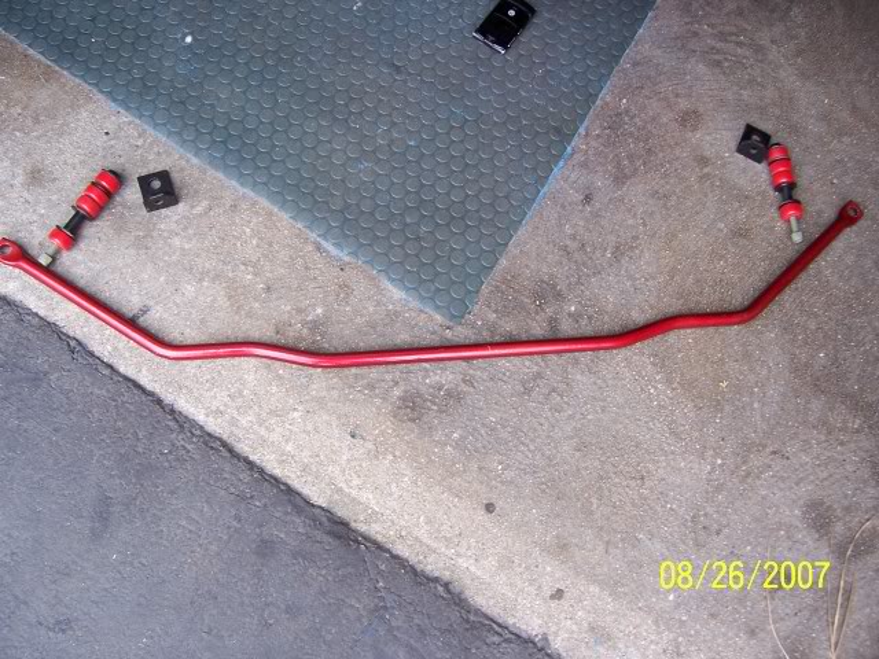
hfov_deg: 51.4
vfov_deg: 39.7
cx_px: 440
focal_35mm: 36
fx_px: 914
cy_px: 330
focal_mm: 6
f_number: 3
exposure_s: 1/60
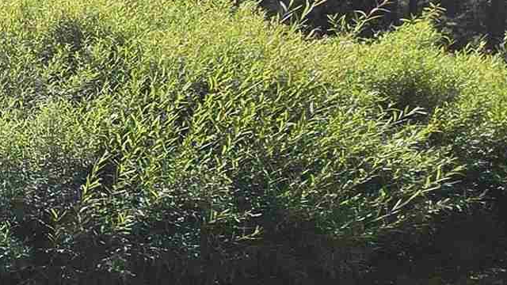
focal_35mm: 68
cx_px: -497
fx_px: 914
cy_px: 209
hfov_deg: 19.2
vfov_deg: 17.6
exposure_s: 1/2289
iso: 50
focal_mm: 2.2
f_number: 2.2
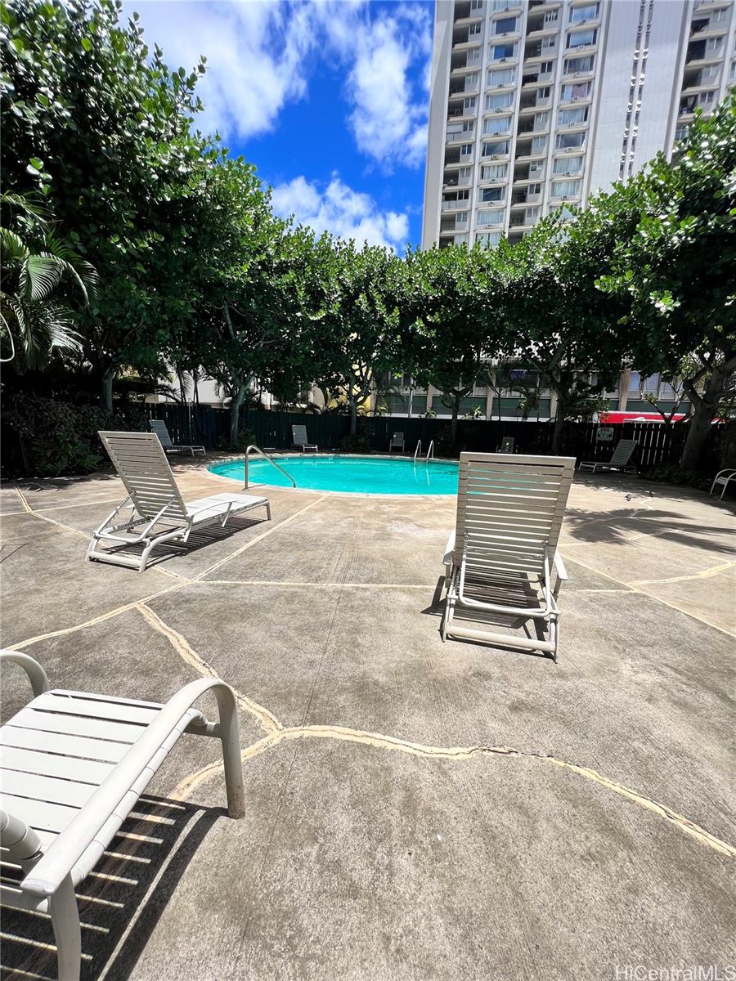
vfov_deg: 106.2
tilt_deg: -9.1
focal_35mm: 13
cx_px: 368
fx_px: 369
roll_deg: -1.7
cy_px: 490
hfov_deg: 89.9
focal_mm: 1.57
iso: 32
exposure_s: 1/1845
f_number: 1.8
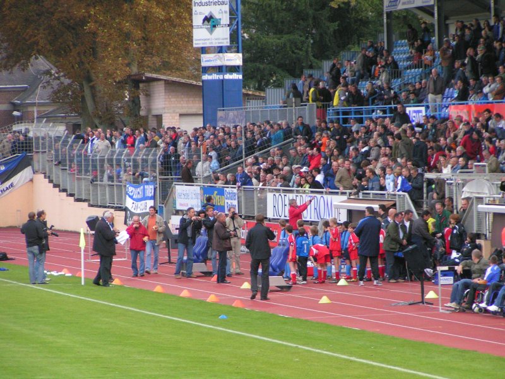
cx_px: 252
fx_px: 3443
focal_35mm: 236
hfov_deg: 8.4
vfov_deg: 6.3
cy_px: 190
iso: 200
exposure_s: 1/100
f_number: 3.5
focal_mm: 36.1
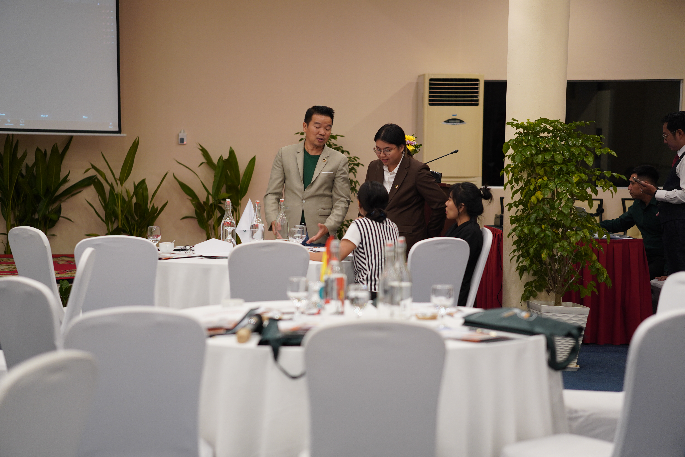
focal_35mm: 84
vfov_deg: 16.3
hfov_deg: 24.2
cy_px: 228
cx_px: 342
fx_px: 1598
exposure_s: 1/100
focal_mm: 56
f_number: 1.4
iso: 160
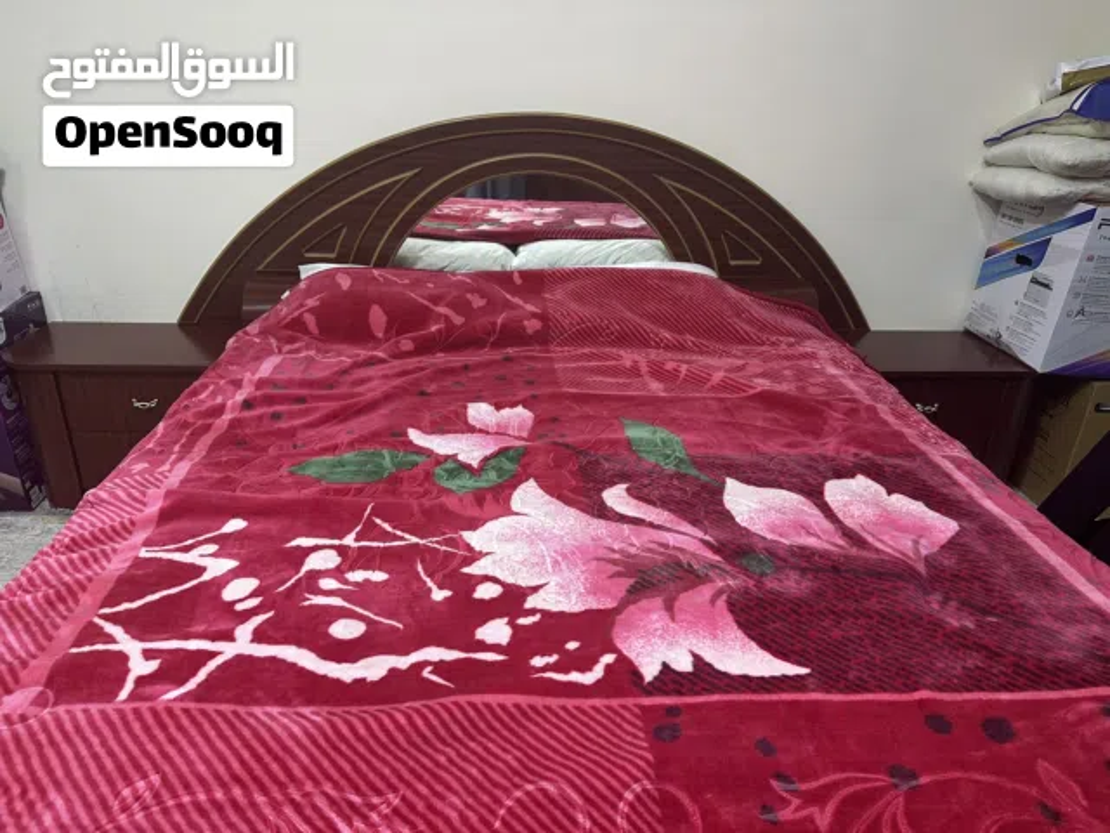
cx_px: 555
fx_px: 770
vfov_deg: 56.8
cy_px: 416
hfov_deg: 71.6
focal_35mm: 24
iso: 200
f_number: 1.78
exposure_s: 1/50
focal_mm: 6.86
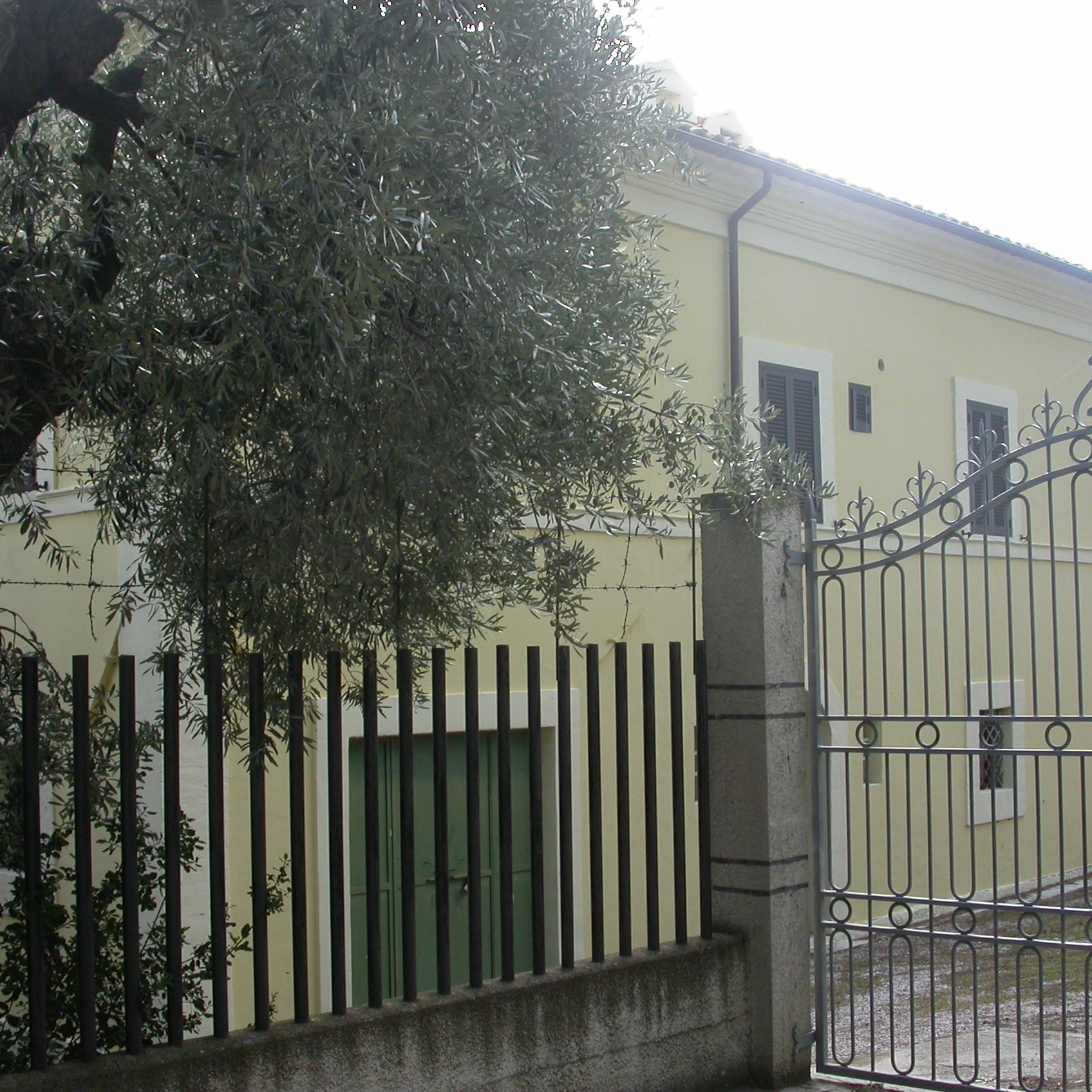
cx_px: 592
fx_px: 1606
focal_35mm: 45
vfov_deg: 37.6
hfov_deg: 37.5
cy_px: 544
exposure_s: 1/128
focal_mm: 7.85
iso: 100
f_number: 5.3
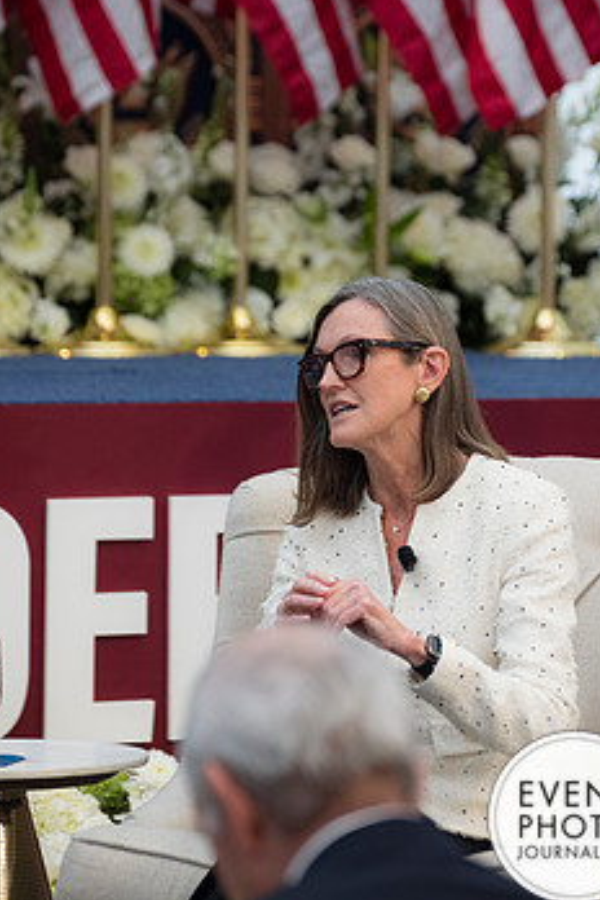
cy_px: 403
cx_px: 357
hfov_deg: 5.9
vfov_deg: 8.8
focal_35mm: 233
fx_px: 5825
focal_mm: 180
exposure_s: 1/400
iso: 800
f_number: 5
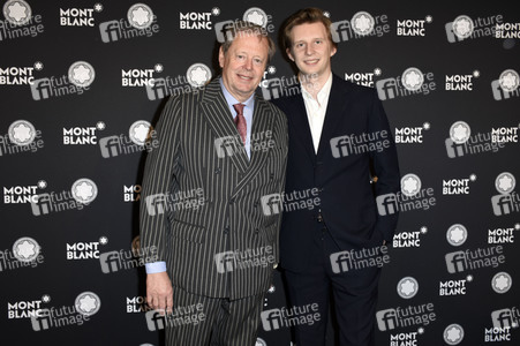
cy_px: 173
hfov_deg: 55.1
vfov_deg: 38.3
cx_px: 260
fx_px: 498
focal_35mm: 34
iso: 400
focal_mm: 23
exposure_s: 1/160
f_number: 6.3
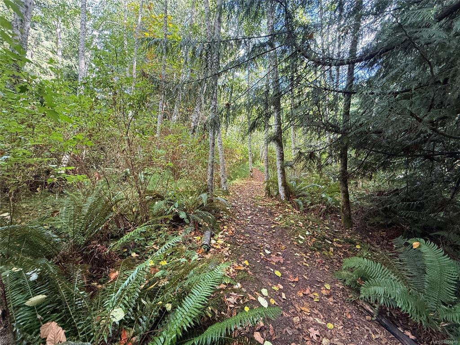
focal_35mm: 14
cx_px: 230
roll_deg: -4.4
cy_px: 172
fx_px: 186
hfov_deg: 102.1
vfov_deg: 85.7
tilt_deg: -7.9
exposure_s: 1/99
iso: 200
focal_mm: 2.22
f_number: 2.2
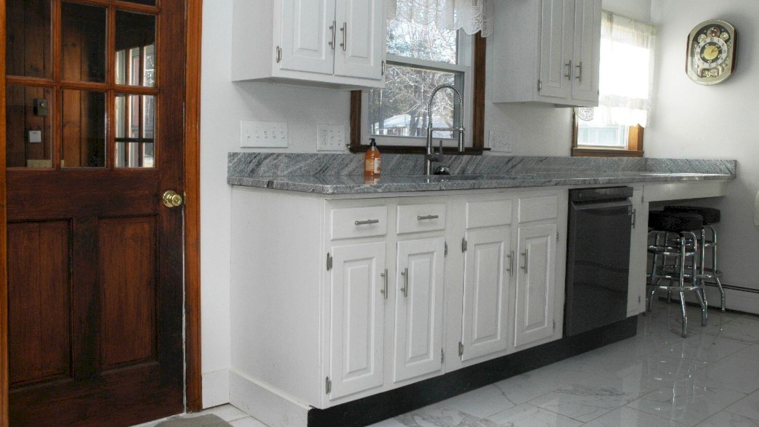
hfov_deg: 52.8
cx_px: 378
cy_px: 187
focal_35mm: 38
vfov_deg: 31.2
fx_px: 765
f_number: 8
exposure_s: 1/80
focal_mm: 24
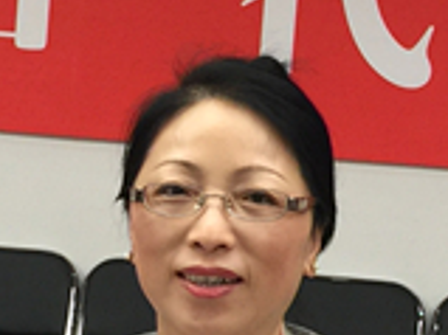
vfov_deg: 10.1
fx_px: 1888
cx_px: 211
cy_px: 270
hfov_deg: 13.5
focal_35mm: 146
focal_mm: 4.15
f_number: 2.2
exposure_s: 1/15
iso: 32
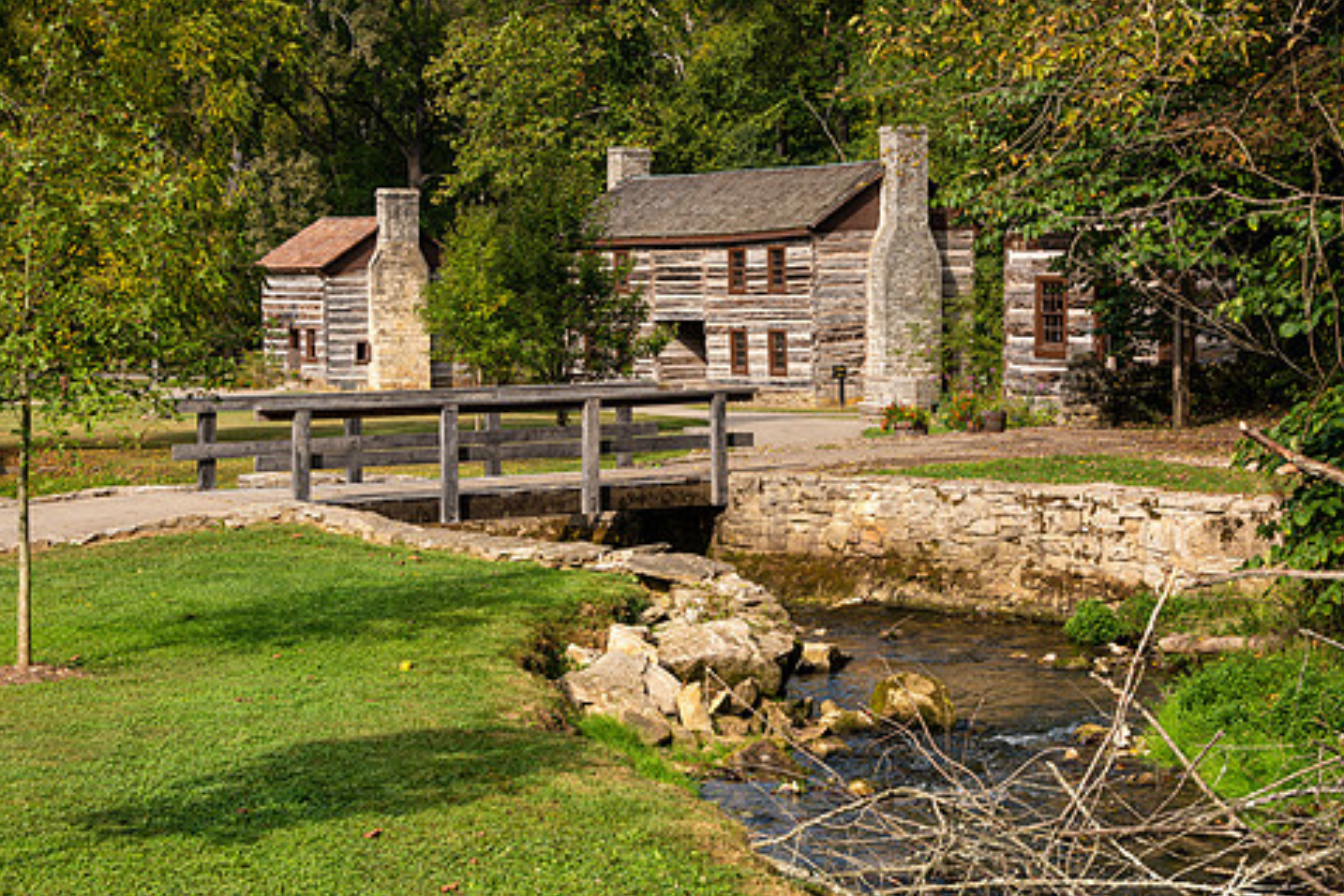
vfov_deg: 18.9
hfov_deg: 28.0
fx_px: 2689
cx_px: 793
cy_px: 442
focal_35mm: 72
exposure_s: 1/200
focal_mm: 58
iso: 100
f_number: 8
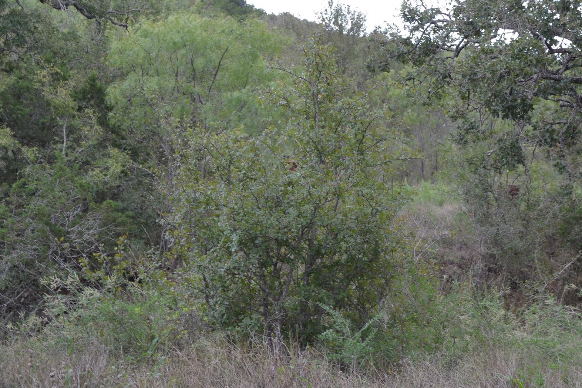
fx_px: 1326
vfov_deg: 16.6
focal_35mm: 82
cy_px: 238
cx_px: 315
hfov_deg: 24.8
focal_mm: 42
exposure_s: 1/50
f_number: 5.3
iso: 100
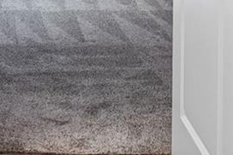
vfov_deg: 12.7
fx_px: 627
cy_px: -132
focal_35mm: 97
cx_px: -40
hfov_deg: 19.9
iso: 500
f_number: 8
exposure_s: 1/20
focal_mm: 11
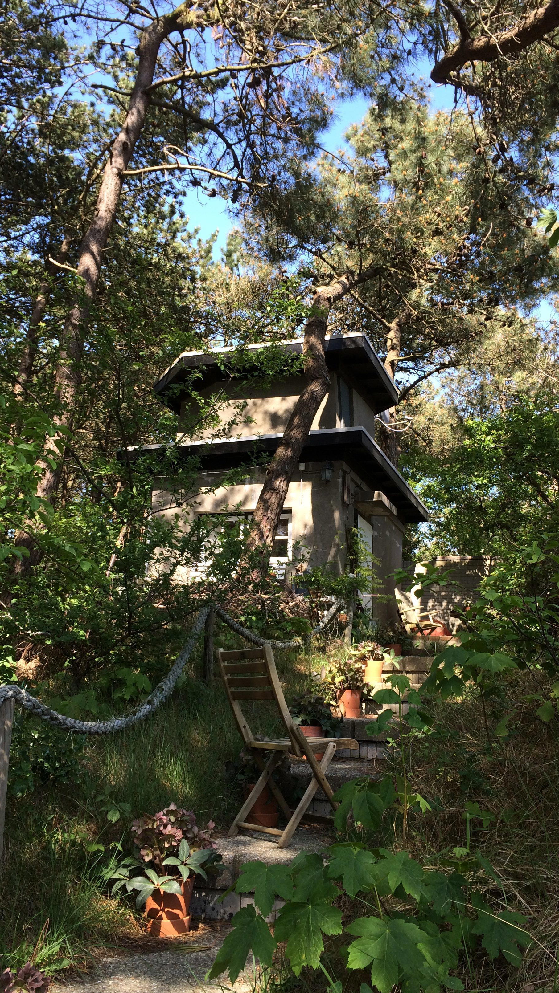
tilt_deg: +13.0
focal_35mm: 32
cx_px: 282
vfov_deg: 61.0
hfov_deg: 36.7
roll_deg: -0.8
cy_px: 496
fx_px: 843
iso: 32
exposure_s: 1/366
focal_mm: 4.15
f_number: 2.2
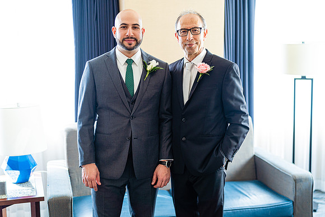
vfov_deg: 27.0
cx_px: 162
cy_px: 108
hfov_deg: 39.6
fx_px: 451
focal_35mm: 50
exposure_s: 1/250
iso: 640
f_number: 1.8
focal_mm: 50
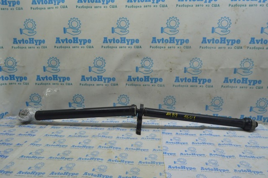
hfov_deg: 67.4
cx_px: 134
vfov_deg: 47.8
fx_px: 201
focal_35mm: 27
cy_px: 89
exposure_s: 1/40
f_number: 5.6
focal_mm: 18
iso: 400
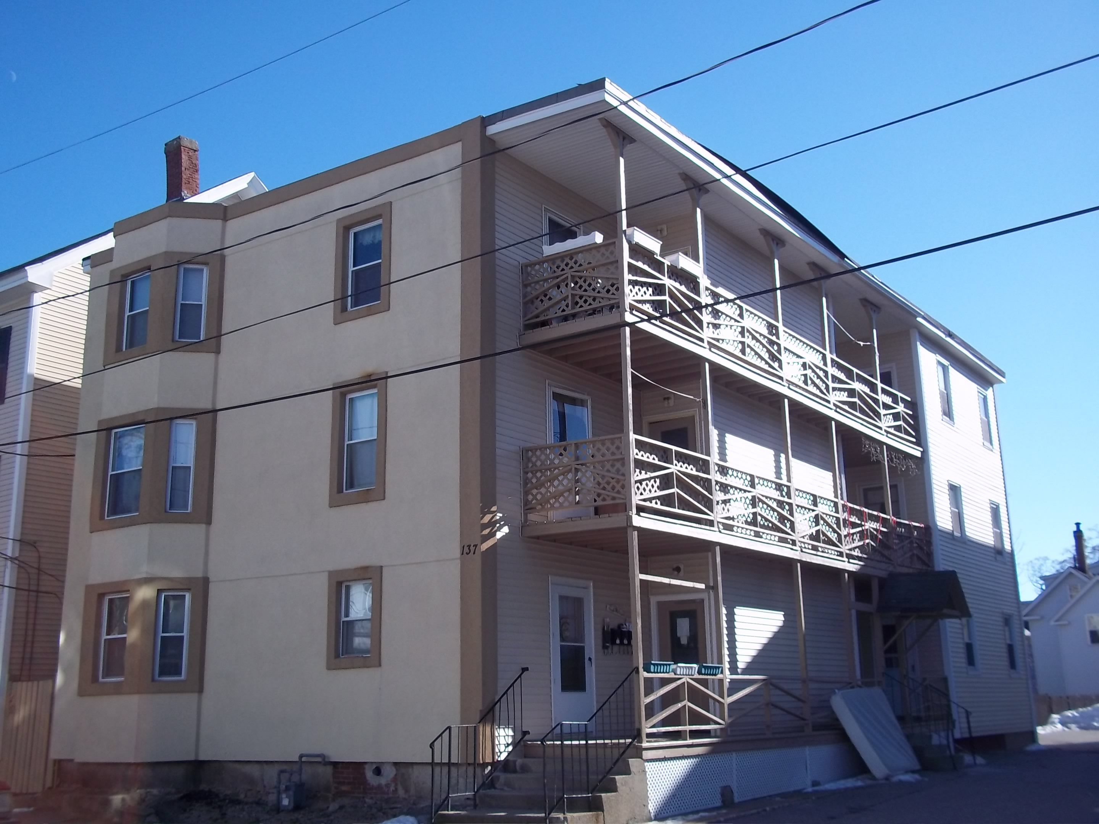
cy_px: 412
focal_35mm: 36
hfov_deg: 51.4
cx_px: 550
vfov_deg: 39.7
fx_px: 1143
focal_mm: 6.5
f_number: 8
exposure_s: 1/160
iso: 80
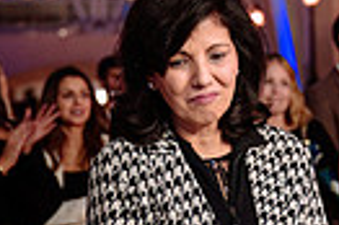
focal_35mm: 247
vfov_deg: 5.5
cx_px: 230
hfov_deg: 8.3
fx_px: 2323
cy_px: 118
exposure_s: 1/60
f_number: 3.2
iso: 500
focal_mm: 55
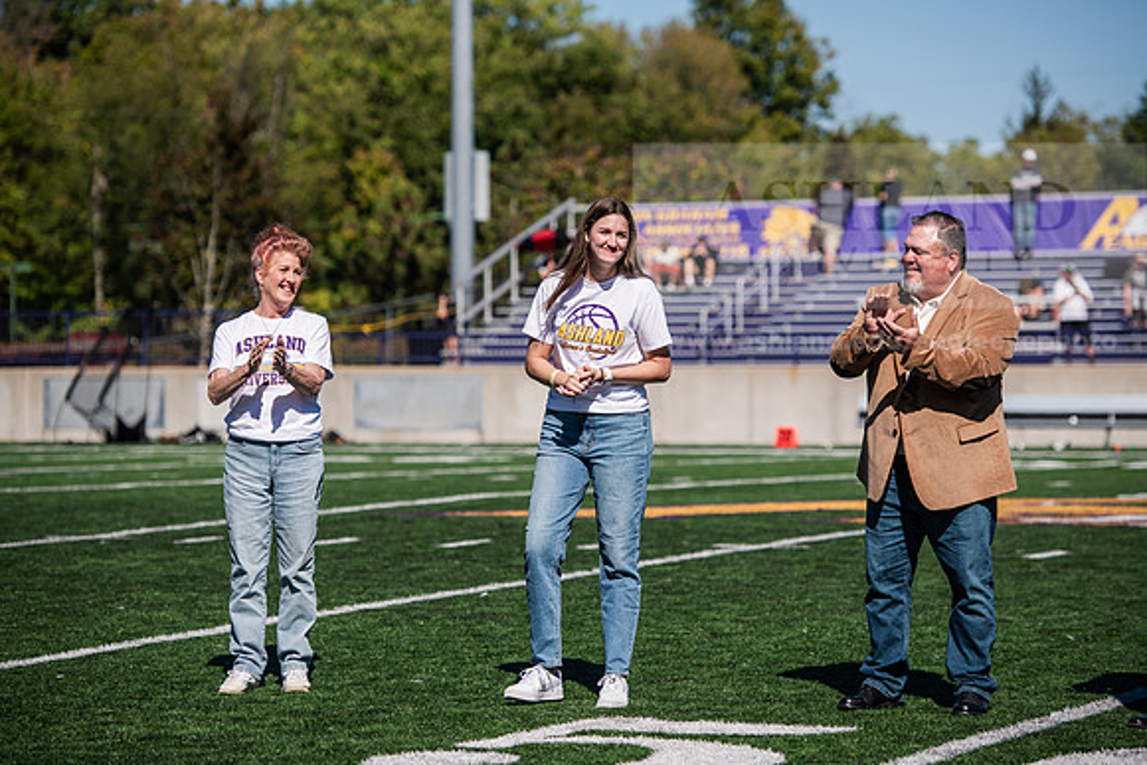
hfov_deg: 15.8
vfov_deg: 10.6
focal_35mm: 130
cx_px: 574
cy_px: 382
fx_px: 4143
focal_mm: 130
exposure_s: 1/1600
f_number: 3.5
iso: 80
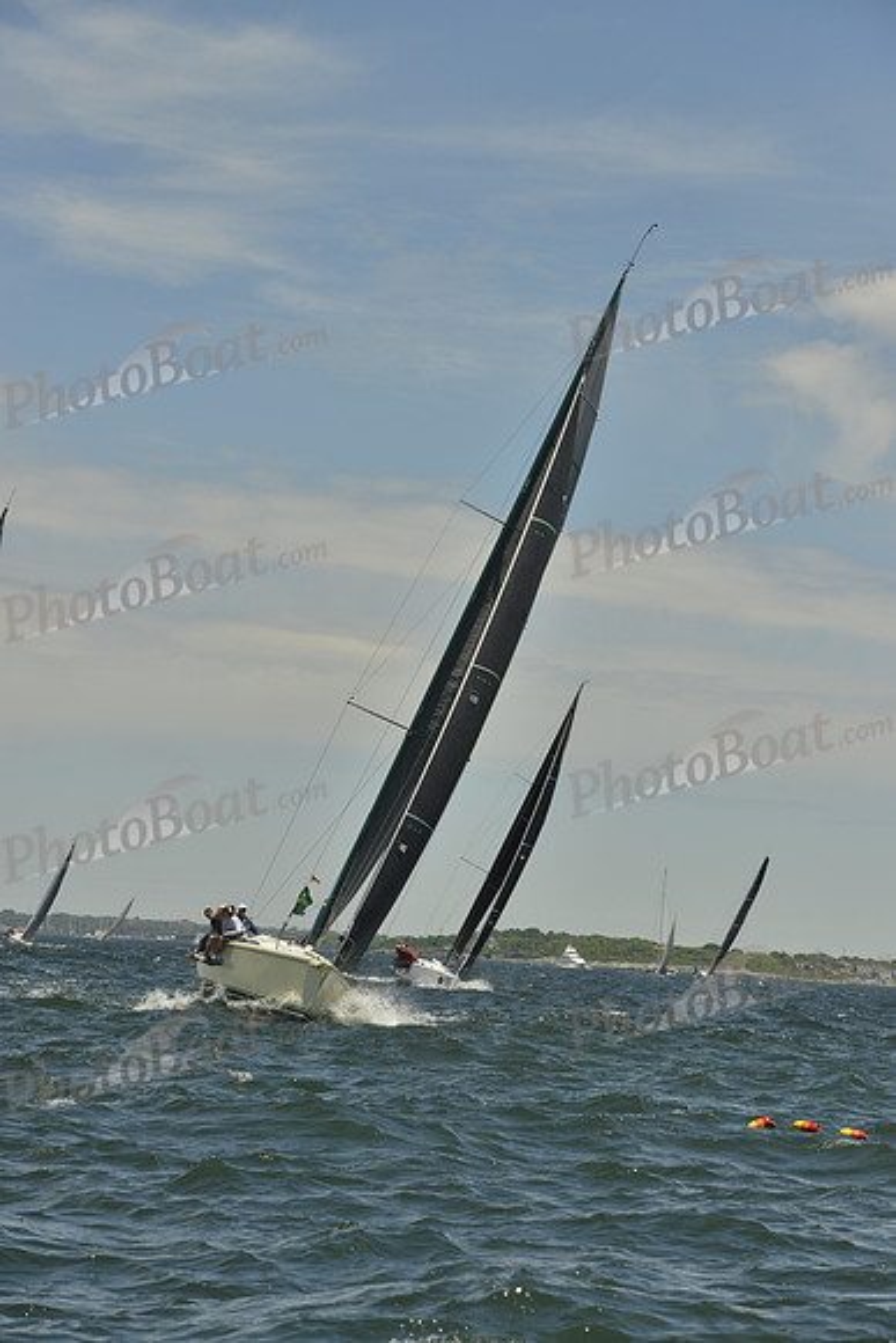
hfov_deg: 12.2
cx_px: 448
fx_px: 4179
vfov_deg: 18.3
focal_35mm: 112
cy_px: 672
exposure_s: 1/1600
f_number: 9
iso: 280
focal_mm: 112
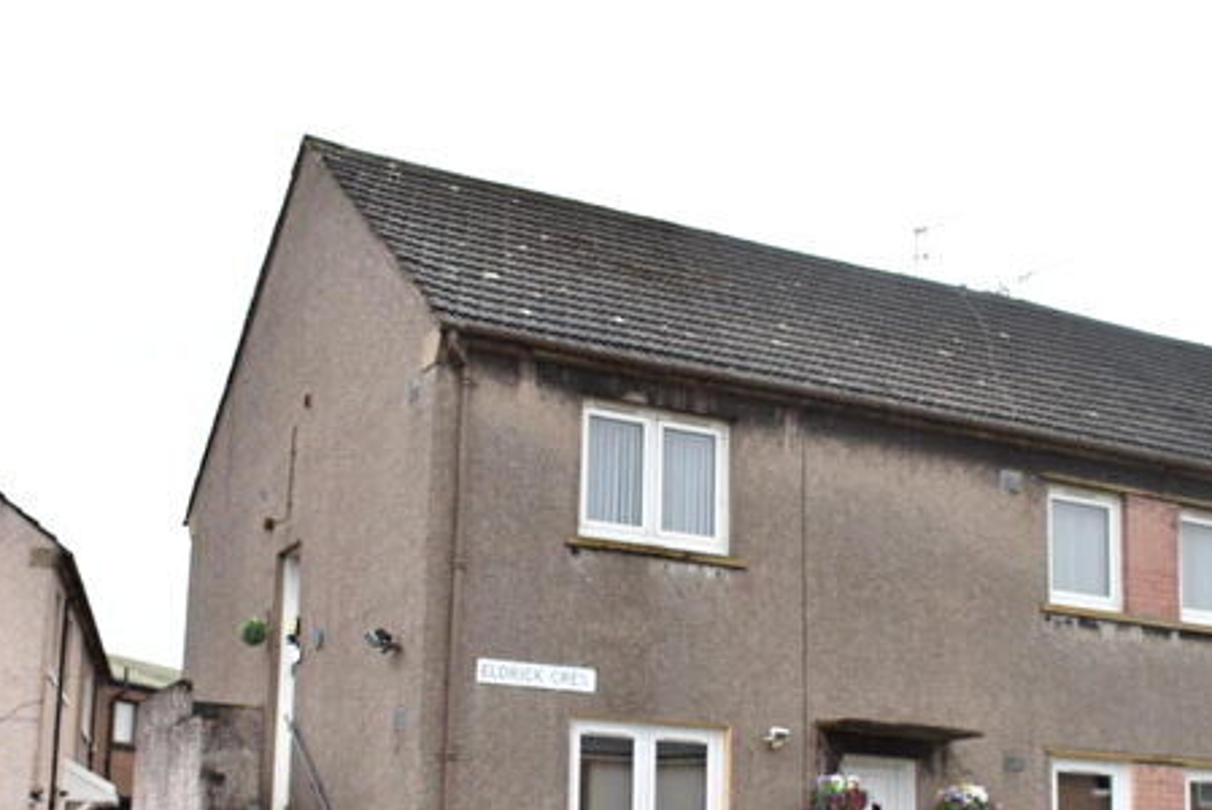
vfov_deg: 24.9
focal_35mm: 54
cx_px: 659
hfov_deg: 37.0
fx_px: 1812
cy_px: 625
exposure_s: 1/200
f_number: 6.3
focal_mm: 23
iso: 100
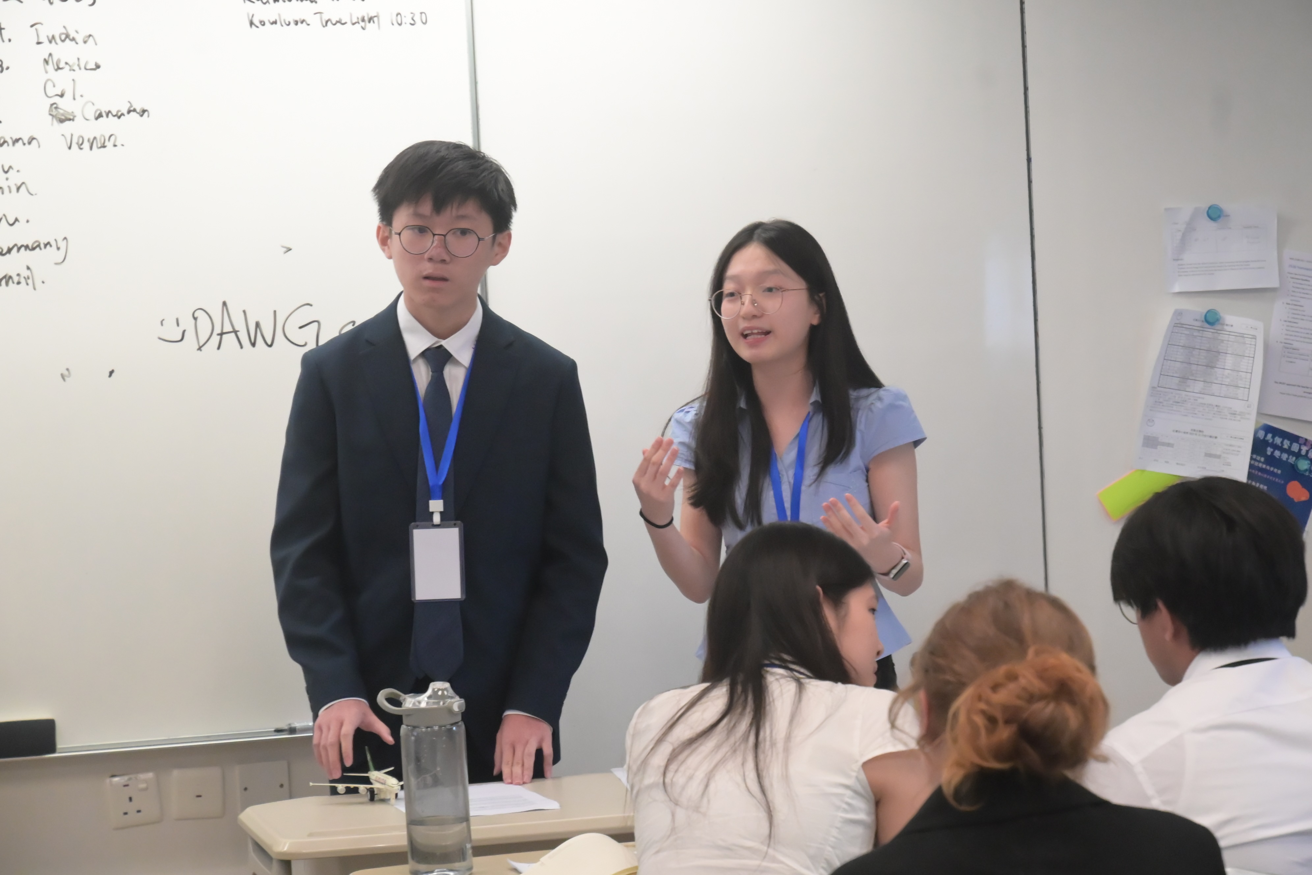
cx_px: 656
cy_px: 438
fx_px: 3826
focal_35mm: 105
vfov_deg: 13.0
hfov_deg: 19.5
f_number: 6.3
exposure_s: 1/250
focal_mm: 70
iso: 5000
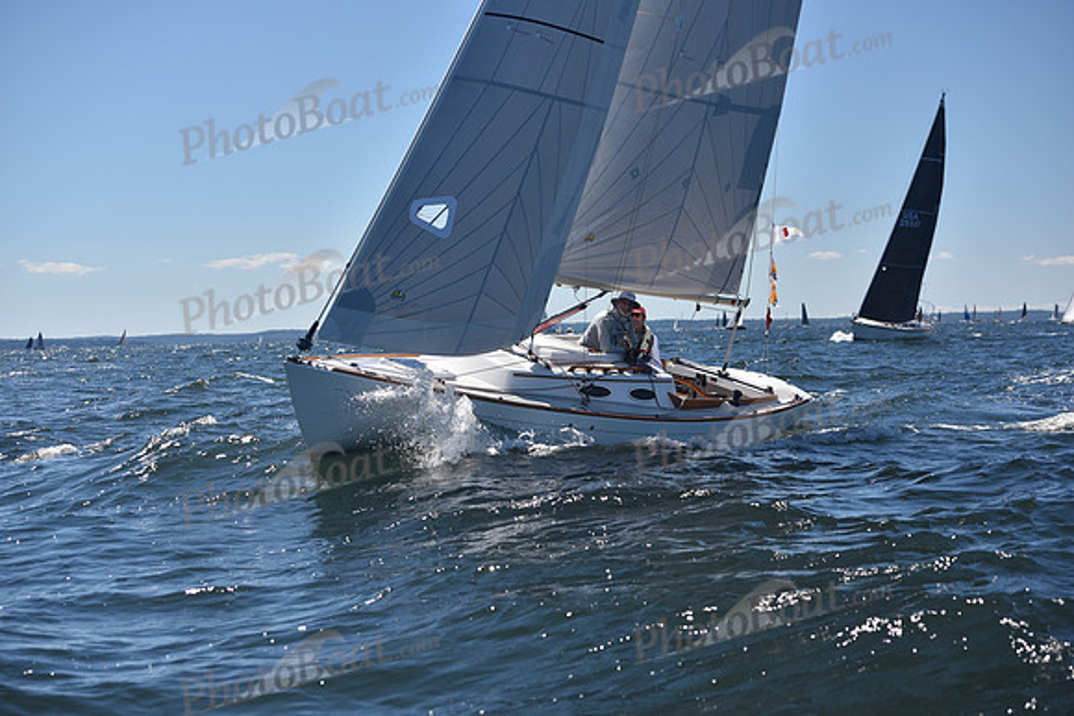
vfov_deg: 19.5
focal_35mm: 70
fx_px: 2089
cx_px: 537
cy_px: 358
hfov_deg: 28.8
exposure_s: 1/1000
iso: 200
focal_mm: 70
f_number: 4.5
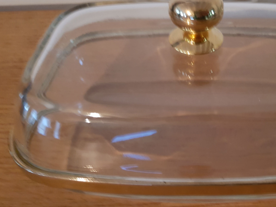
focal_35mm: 39
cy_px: 115
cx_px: 194
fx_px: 311
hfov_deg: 46.7
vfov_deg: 36.8
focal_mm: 4.2
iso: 250
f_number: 1.7
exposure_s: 1/10
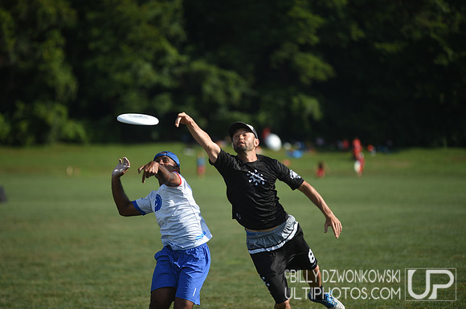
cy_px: 154
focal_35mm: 200
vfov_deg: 6.8
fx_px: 2585
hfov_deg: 10.3
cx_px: 233
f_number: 3.2
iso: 100
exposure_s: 1/1600
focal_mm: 200
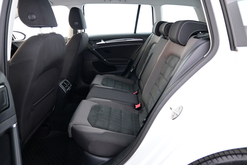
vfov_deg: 53.1
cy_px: 82
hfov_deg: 73.7
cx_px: 124
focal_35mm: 24
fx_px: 165
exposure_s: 1/25
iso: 3200
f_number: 3.5
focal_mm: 16
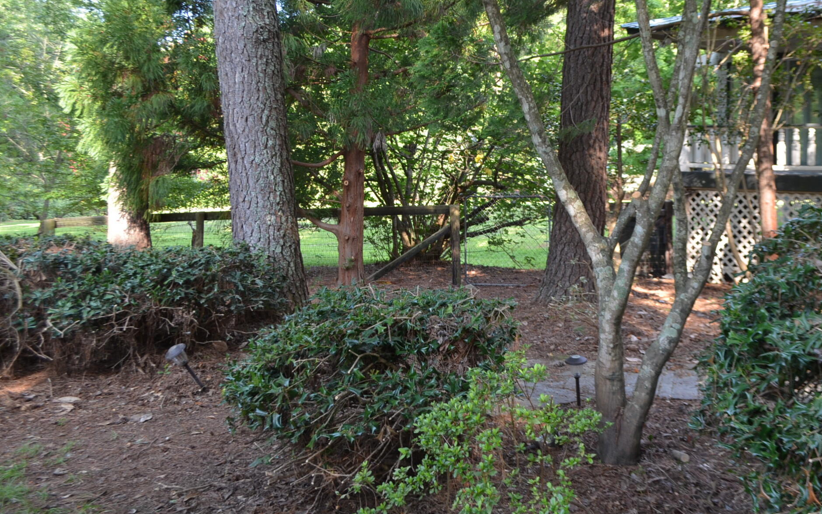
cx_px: 455
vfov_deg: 34.9
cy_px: 161
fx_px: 806
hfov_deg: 53.9
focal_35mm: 36
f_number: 5.6
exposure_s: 1/125
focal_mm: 18
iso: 400
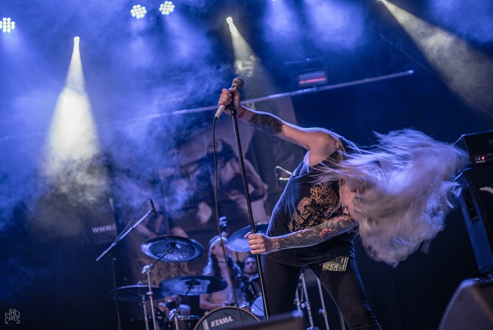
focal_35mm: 58
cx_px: 246
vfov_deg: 23.4
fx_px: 795
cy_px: 165
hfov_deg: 34.5
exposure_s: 1/100
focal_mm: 58
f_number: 2.8
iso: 800
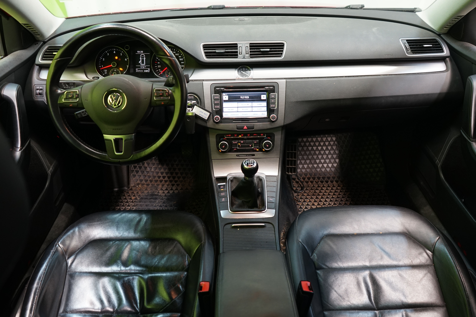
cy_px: 158
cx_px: 238
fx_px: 370
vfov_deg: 46.4
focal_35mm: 28
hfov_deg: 65.5
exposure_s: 1/30
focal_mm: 28
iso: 800
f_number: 3.5
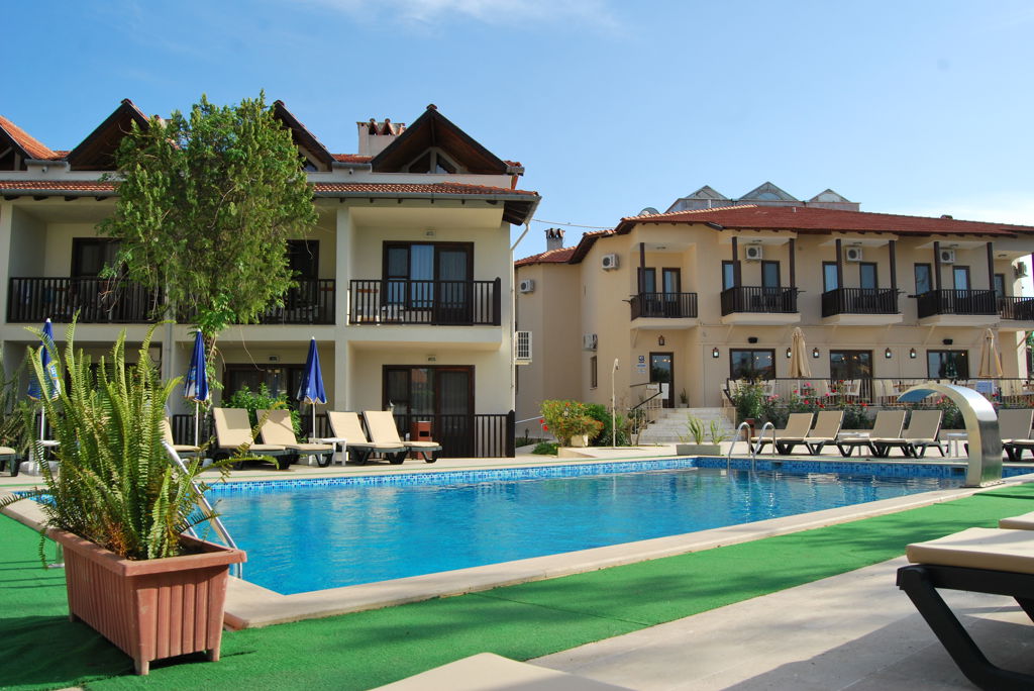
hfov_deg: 67.4
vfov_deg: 48.0
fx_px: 776
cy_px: 346
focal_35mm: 27
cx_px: 517
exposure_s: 1/320
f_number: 9
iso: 200
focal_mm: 18
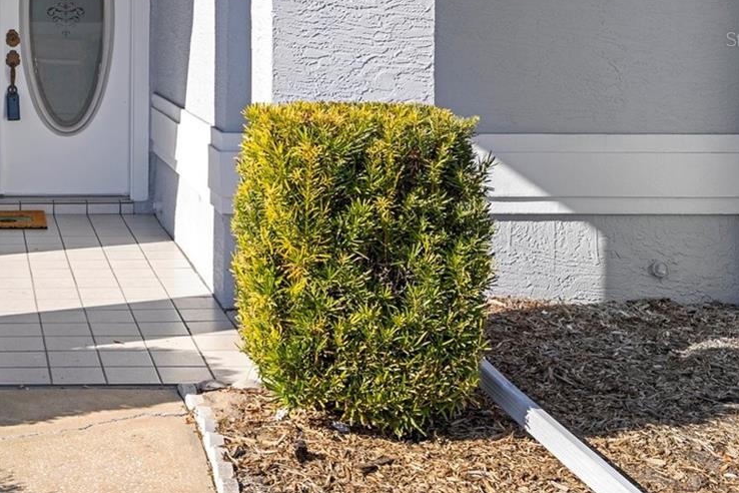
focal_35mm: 65
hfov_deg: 29.1
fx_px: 1334
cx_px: 14
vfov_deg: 20.5
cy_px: 39
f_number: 8
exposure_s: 1/125
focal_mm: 30
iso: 320
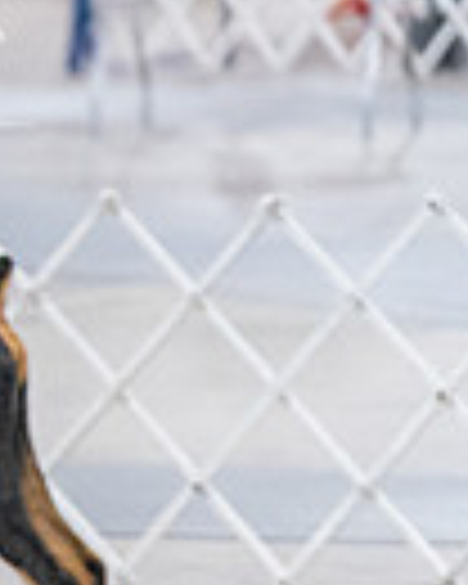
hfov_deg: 3.0
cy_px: 367
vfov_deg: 3.8
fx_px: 8743
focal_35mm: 505
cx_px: -756
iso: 6400
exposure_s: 1/320
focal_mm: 121
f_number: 3.2
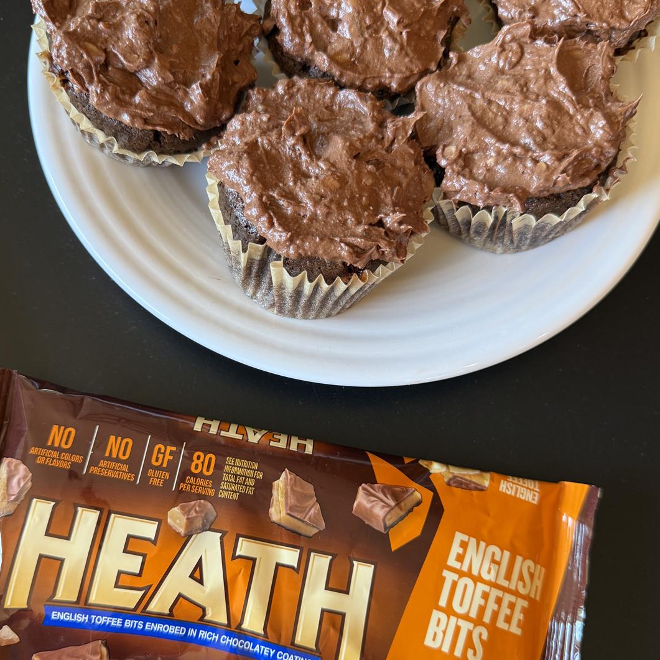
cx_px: 317
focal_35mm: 32
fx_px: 690
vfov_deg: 51.0
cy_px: 374
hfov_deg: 51.1
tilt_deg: -76.7
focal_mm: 6.76
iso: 160
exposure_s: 1/120
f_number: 1.78
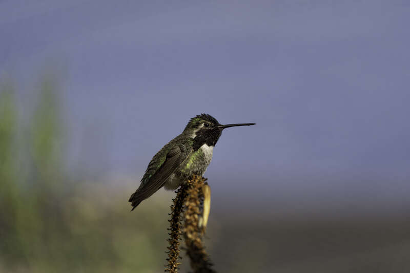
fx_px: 6831
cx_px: 205
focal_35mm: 600
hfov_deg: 3.4
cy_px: 136
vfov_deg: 2.3
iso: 640
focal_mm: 600
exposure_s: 1/2000
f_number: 6.3
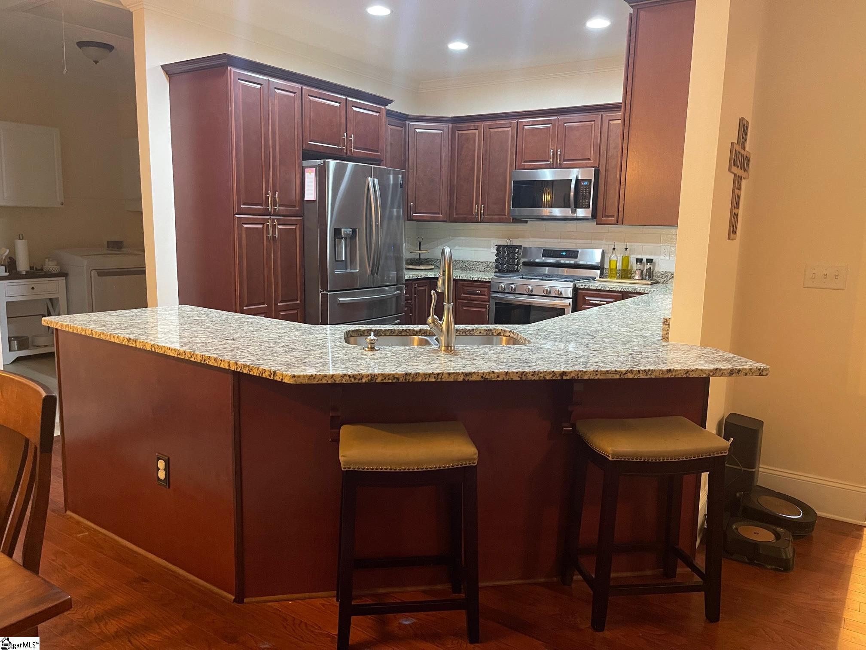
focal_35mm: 26
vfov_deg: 53.1
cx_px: 433
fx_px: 650
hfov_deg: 67.3
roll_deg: -1.0
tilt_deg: -10.6
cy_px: 325
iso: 500
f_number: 1.6
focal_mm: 5.1
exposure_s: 1/40
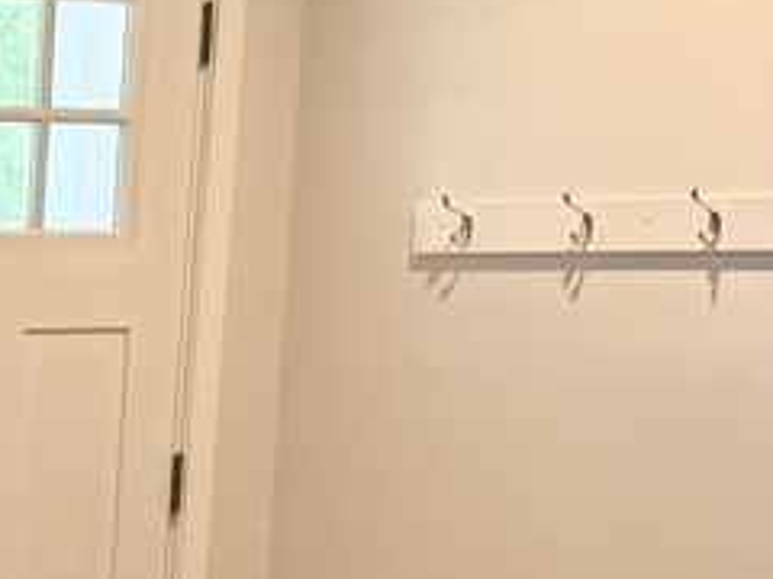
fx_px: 3216
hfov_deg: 12.3
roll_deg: +0.3
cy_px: 843
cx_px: -731
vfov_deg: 10.0
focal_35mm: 144
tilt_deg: -10.3
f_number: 1.78
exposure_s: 1/120
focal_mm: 6.76
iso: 160
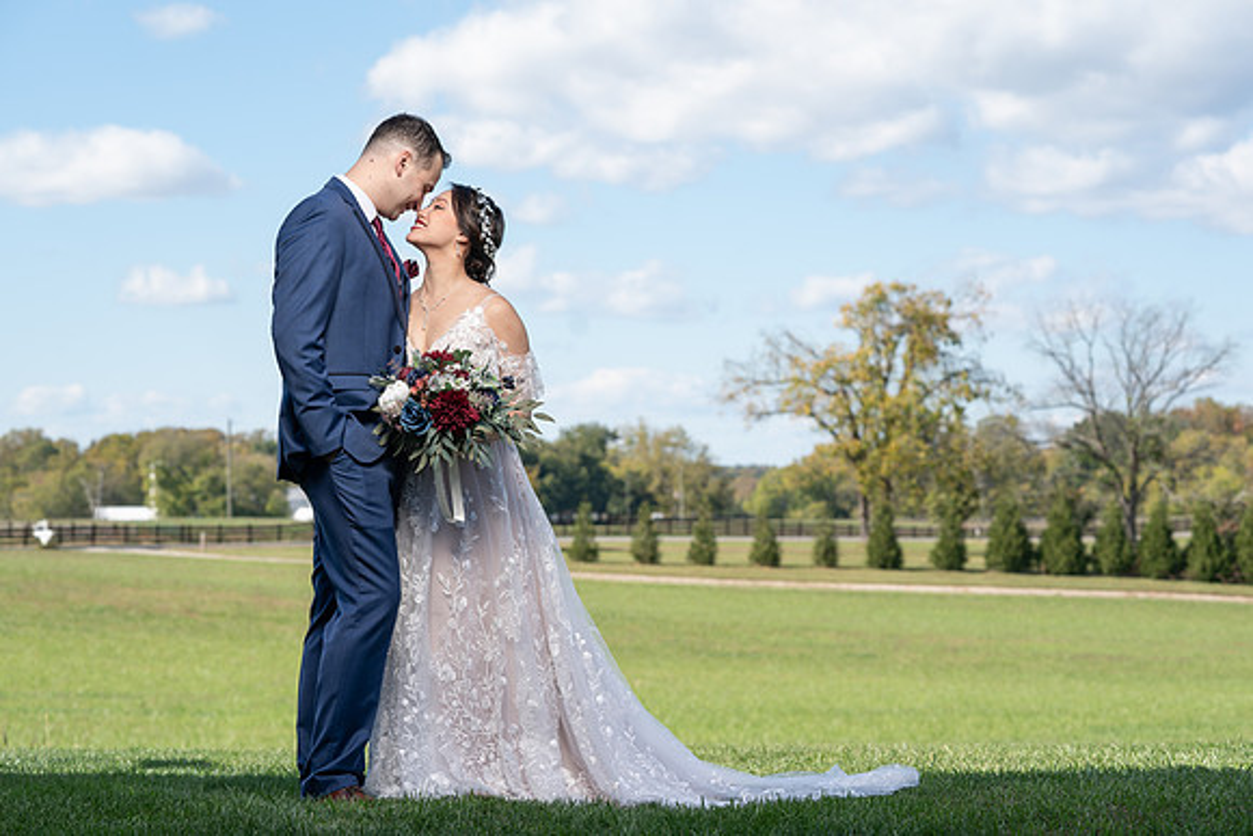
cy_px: 418
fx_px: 2964
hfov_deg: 23.9
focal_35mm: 85
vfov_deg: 16.1
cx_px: 626
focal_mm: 83
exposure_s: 1/250
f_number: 5.6
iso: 100
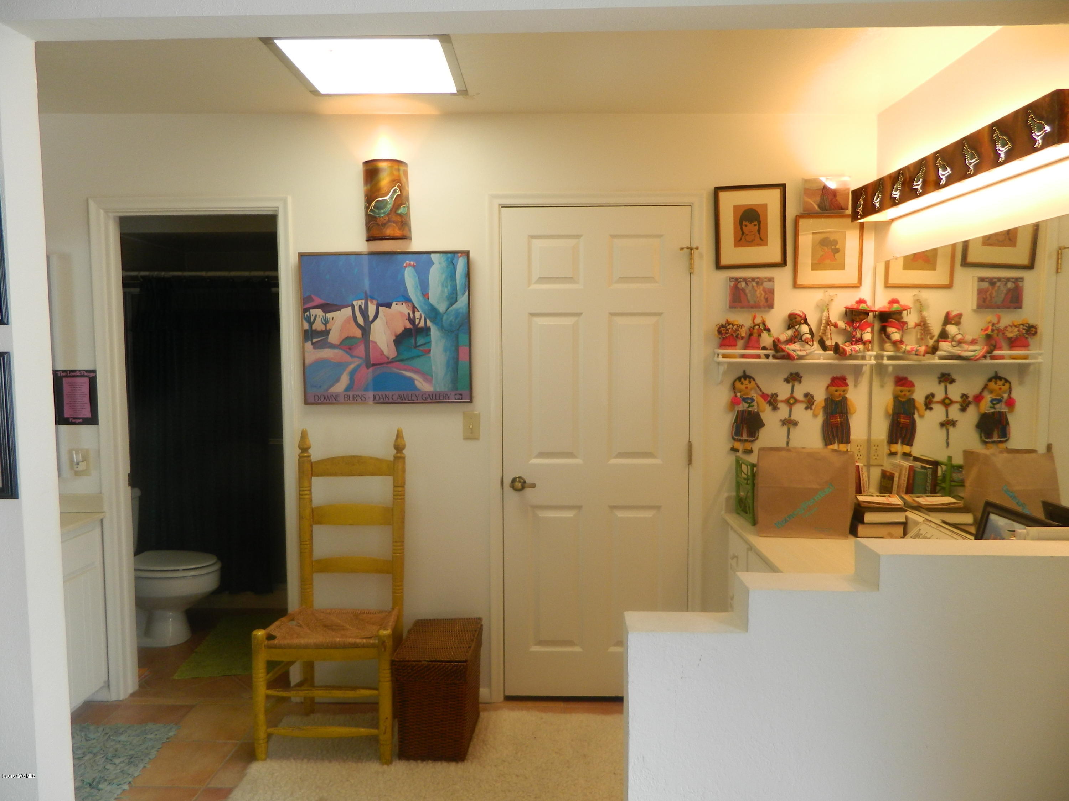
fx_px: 772
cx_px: 534
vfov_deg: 54.9
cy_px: 400
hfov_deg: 69.4
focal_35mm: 25
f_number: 3.1
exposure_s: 1/30
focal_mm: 4.5
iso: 100
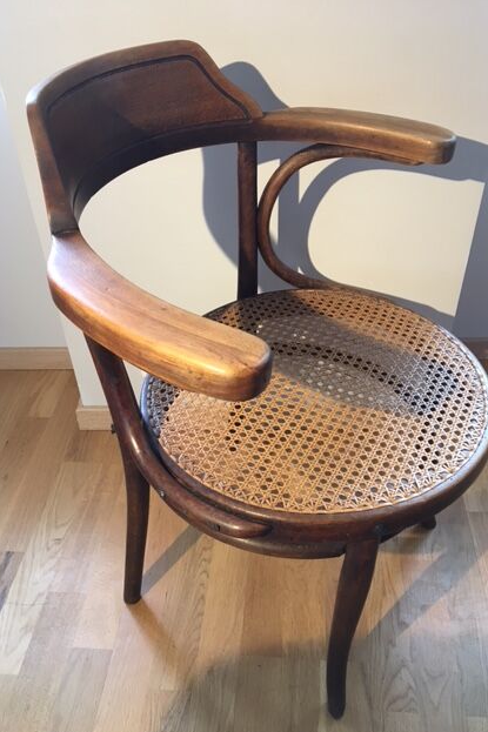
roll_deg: +1.1
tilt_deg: -39.9
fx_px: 631
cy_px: 374
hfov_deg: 42.3
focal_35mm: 31
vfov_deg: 60.3
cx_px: 262
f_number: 2.2
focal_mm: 4.15
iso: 80
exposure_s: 1/33
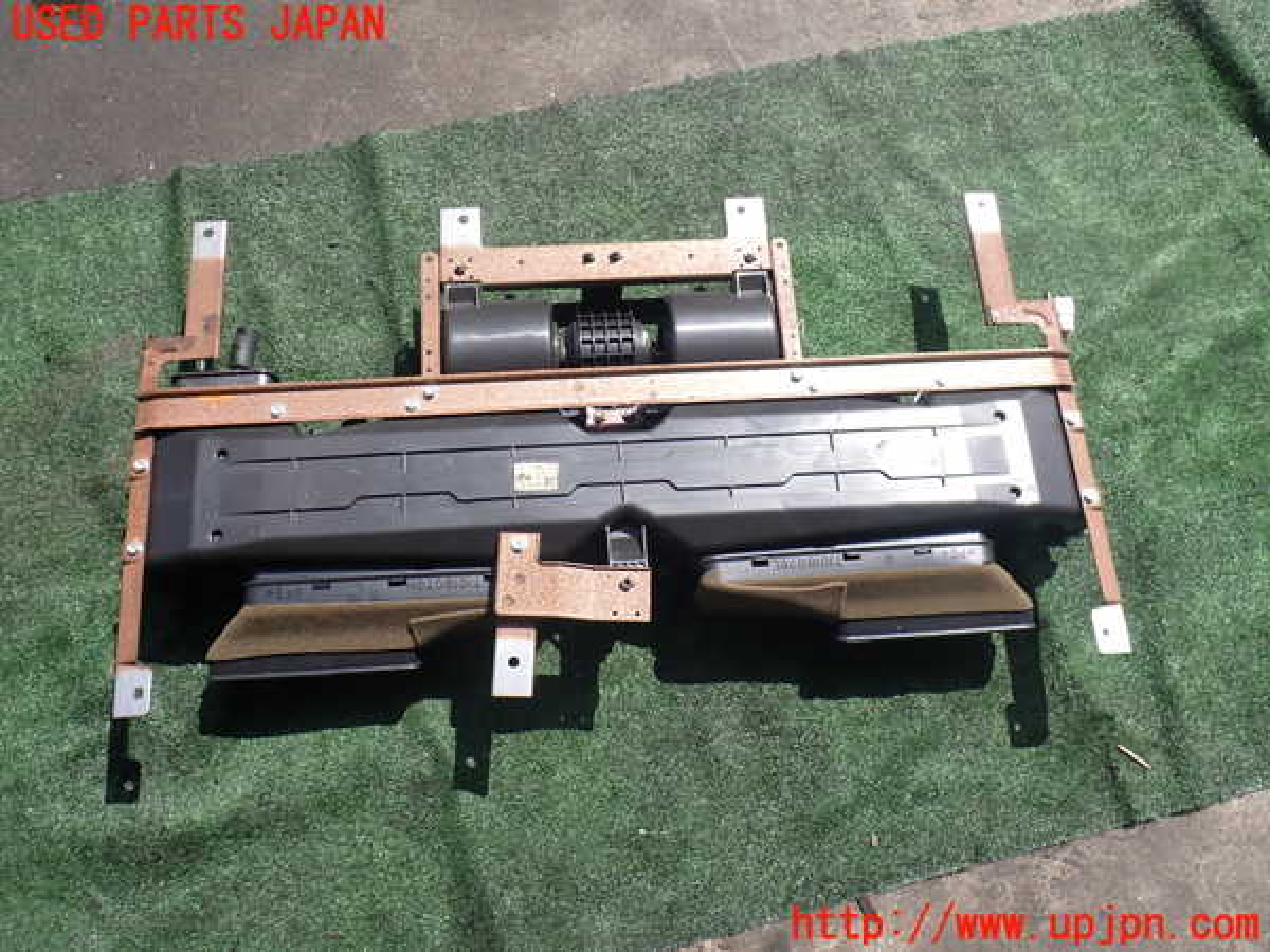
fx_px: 1101
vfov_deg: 46.8
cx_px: 635
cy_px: 476
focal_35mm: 30
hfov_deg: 60.0
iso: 100
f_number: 3.2
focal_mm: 5.4
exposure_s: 1/800
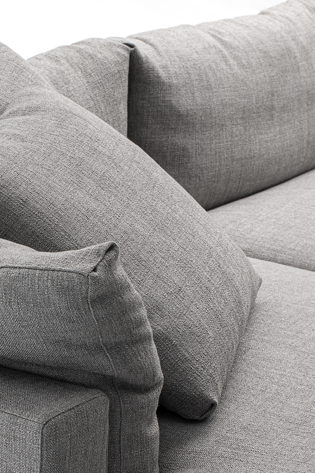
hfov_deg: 12.7
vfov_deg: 18.6
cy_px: 416
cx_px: 104
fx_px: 1417
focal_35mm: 108
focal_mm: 50
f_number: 11
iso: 100
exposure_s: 1/3
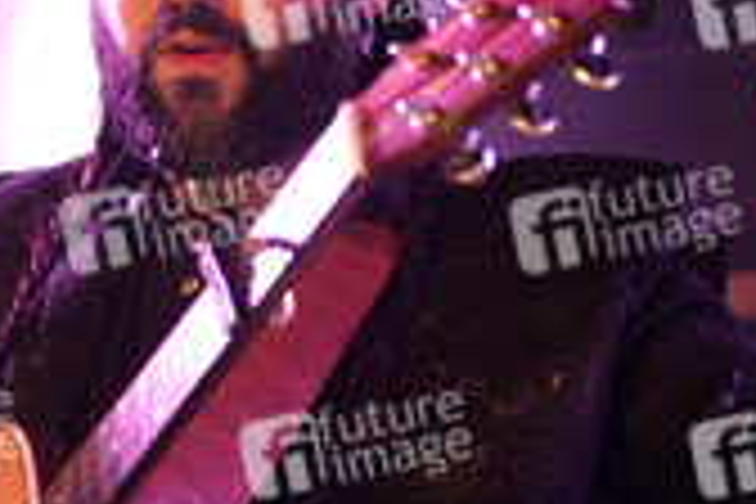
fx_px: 3486
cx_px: 236
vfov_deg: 8.3
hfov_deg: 12.4
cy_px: 333
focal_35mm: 166
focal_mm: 62
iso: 3200
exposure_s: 1/50
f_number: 2.8
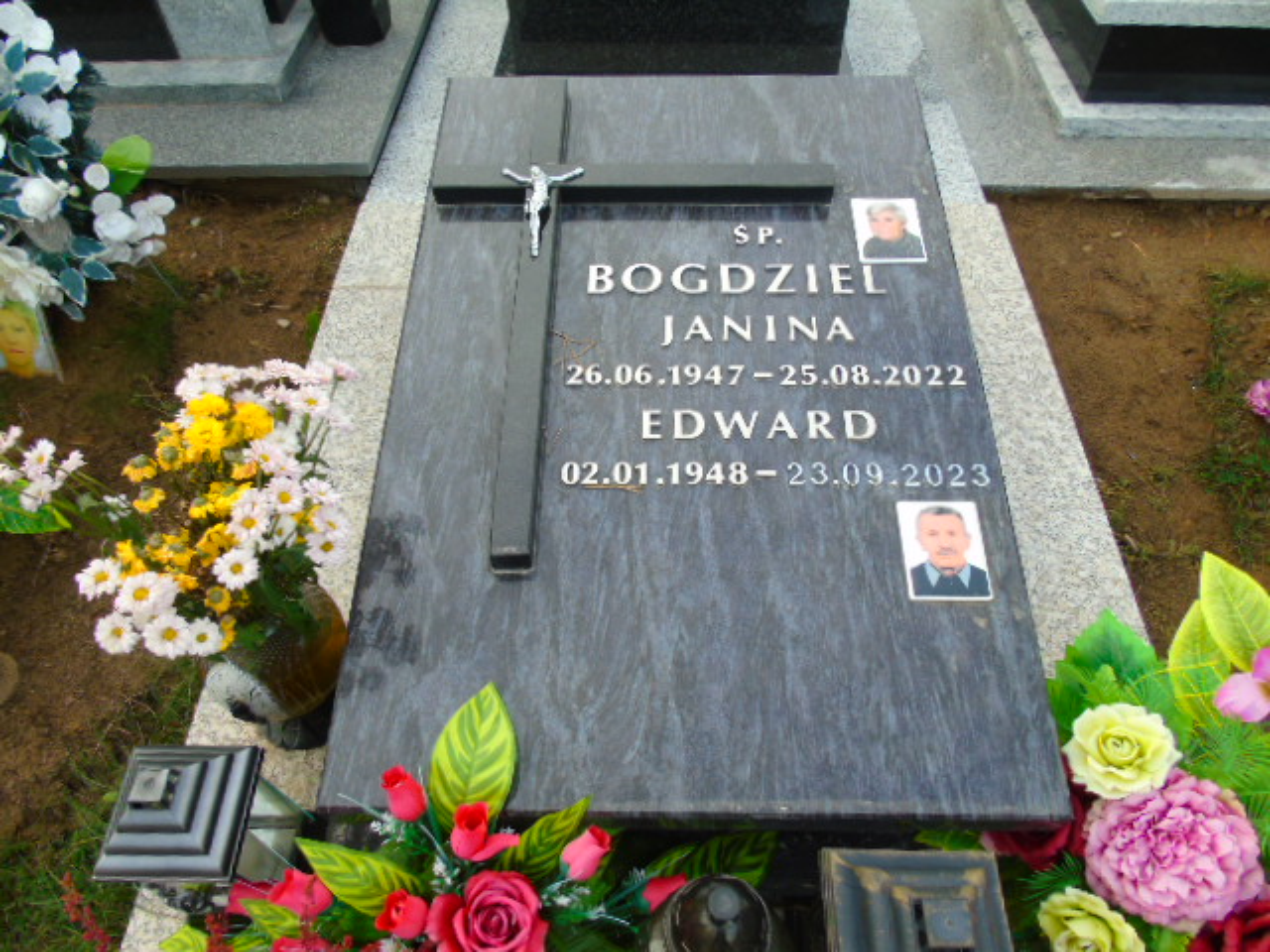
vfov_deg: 54.9
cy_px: 476
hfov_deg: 69.4
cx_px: 635
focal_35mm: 25
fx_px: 917
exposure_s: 1/125
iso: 80
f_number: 3.4
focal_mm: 4.4
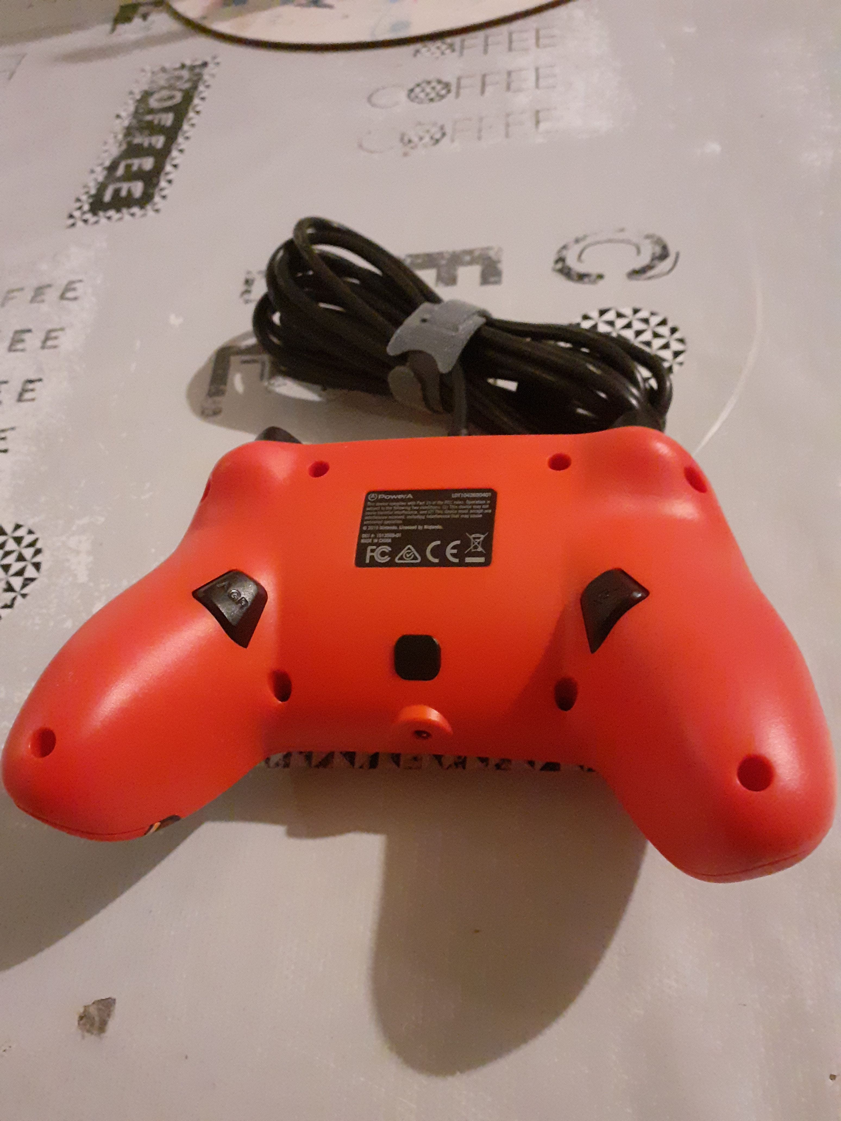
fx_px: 875
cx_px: 420
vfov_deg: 65.3
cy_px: 560
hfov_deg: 51.4
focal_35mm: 27
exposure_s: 1/20
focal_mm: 3.6
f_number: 1.9
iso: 800
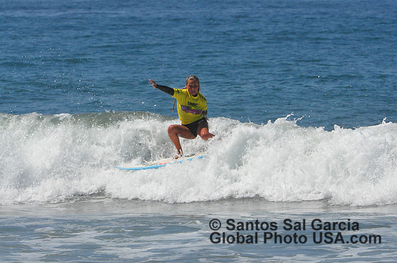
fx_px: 9085
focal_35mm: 825
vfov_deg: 1.7
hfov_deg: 2.5
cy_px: 132
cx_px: 198
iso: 1250
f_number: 20
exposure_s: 1/1000
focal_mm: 550
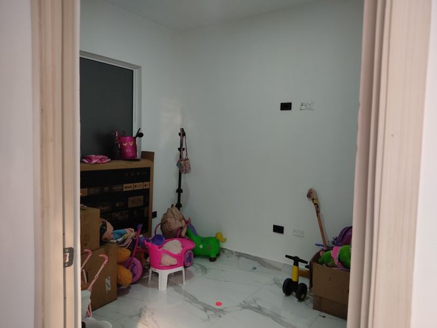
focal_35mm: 26
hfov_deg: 67.3
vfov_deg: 53.0
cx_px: 218
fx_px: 328
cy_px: 164
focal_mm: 4.74
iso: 148
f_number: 1.79
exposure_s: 1/30
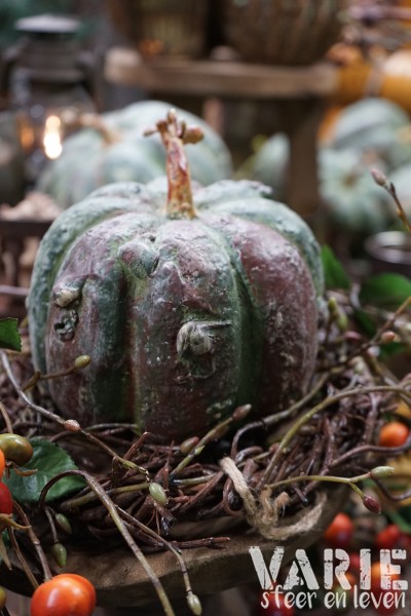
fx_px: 702
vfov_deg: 47.4
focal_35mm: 41
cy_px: 308
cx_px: 206
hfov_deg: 32.6
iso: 2000
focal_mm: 41
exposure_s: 1/60
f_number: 4.5
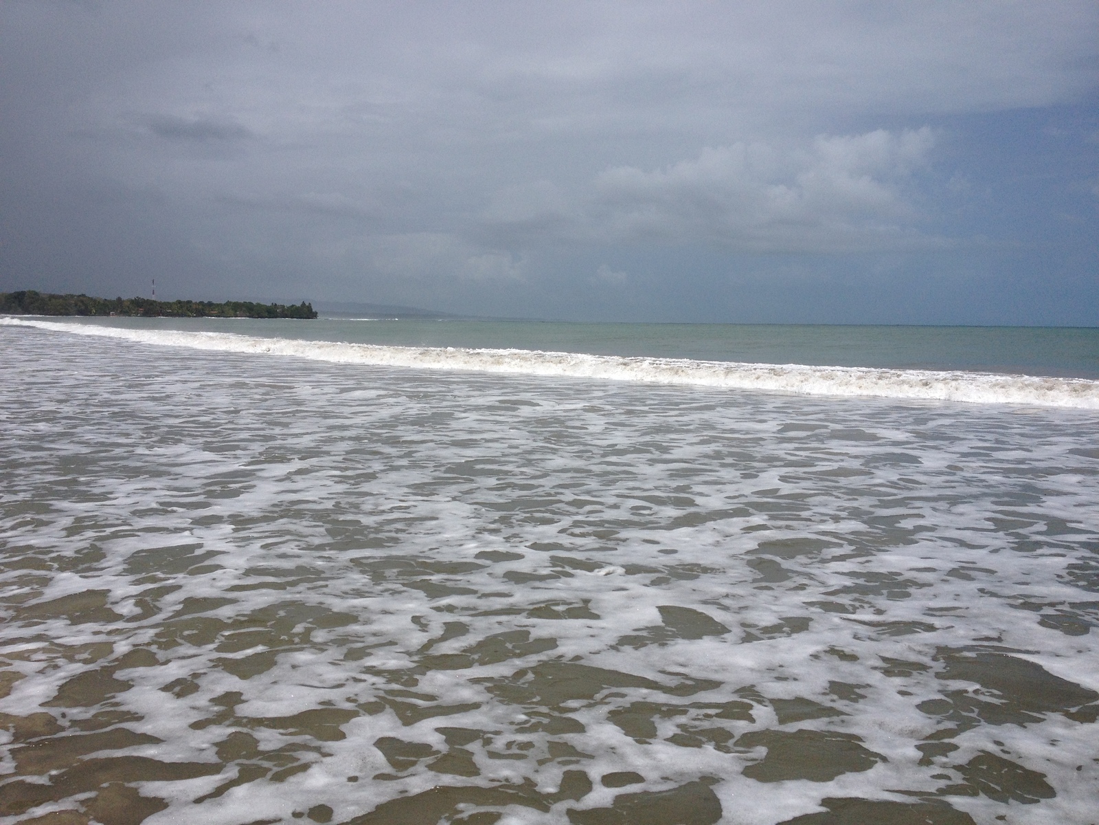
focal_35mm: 35
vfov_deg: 40.7
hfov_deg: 52.6
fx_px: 1111
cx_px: 550
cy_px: 412
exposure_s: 1/5525
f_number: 2.4
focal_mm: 4.28
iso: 50
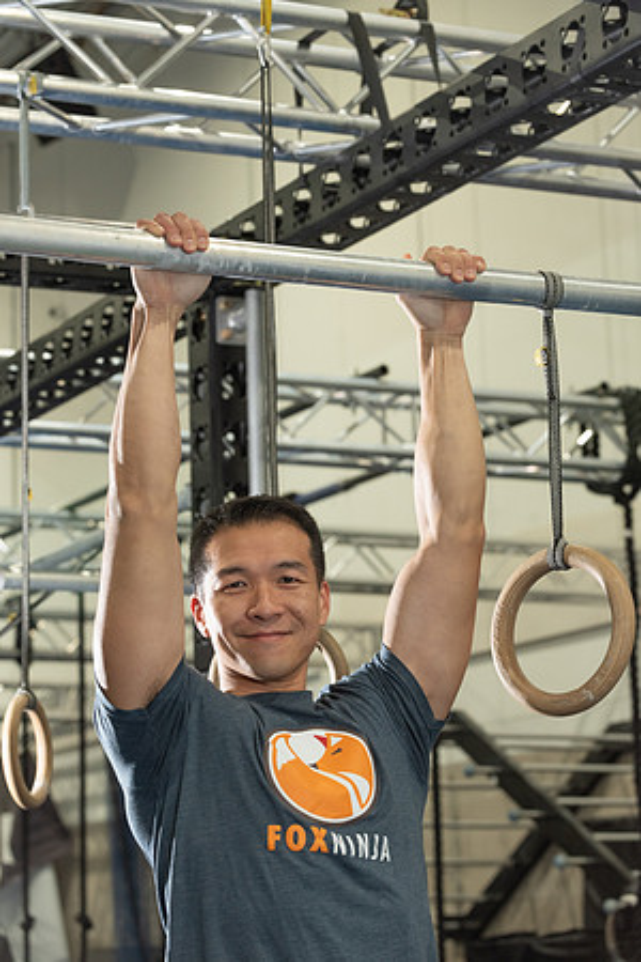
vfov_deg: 20.8
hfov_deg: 14.0
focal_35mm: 98
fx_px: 2617
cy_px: 481
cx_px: 320
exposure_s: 1/50
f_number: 5
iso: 500
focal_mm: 98
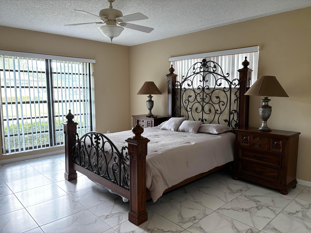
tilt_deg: -7.6
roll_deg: -0.3
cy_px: 116
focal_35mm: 26
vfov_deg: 53.1
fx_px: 234
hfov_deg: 67.3
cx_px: 156
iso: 500
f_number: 1.6
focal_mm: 5.96
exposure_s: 1/40
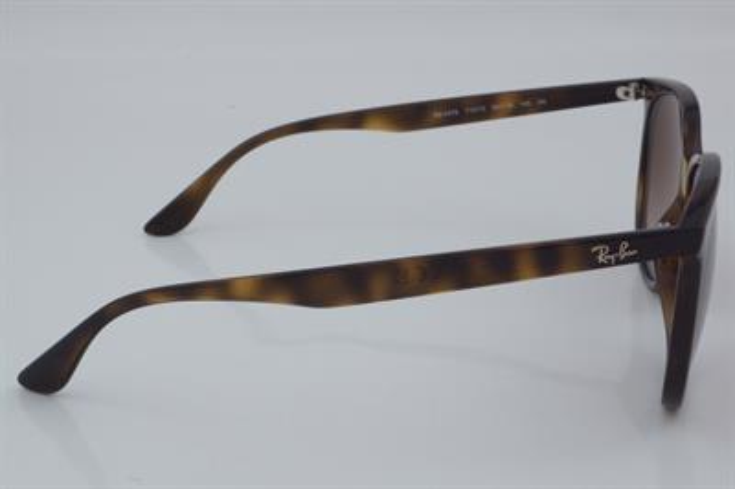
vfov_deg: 18.2
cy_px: 244
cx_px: 368
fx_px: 1530
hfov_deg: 27.0
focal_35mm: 75
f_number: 32
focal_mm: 50
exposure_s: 1/4
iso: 100
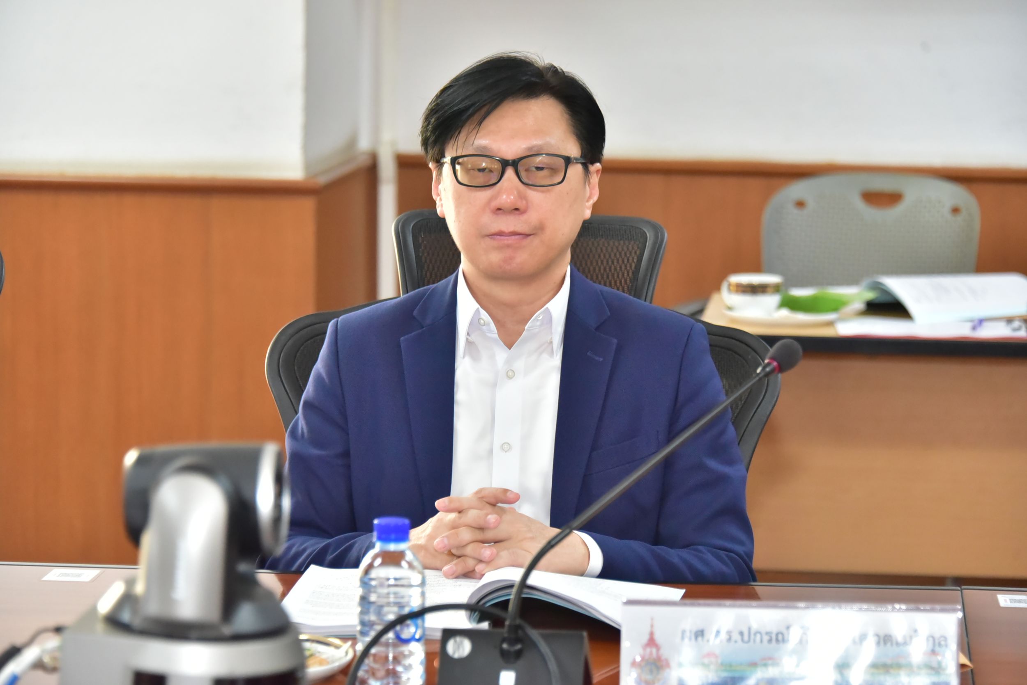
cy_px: 342
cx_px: 514
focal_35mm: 135
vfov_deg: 10.2
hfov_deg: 15.2
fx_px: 3853
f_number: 5.6
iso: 6400
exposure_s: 1/200
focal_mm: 135
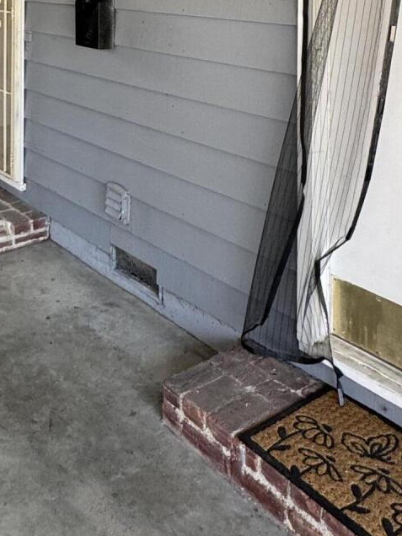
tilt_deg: +0.3
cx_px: 98
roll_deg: +1.4
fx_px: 681
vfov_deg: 37.2
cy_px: -29
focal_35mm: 44
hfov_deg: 32.2
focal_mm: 2.22
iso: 80
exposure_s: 1/99
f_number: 2.2
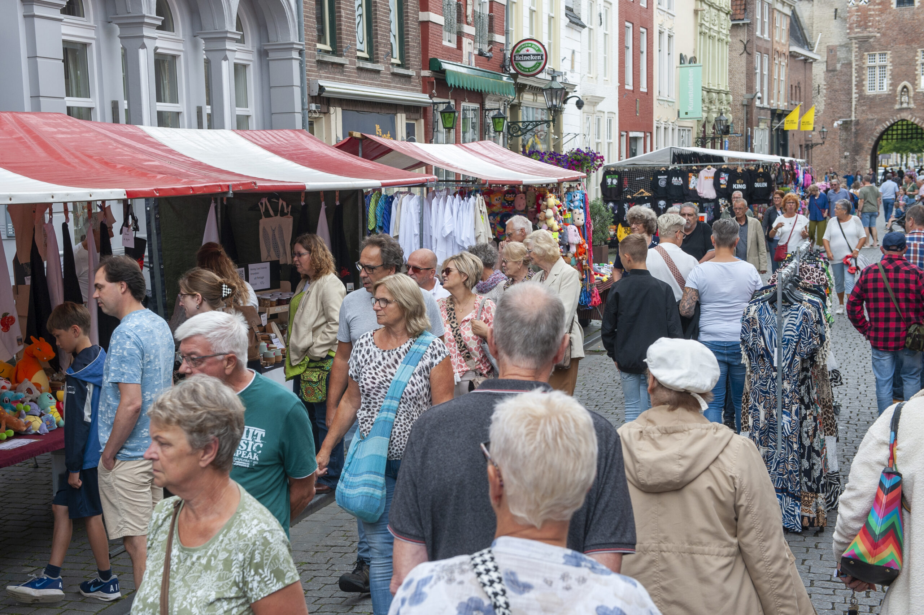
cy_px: 308
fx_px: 1282
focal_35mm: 50
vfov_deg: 27.0
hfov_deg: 39.6
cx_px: 462
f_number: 8
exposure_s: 1/250
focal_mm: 50
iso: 400
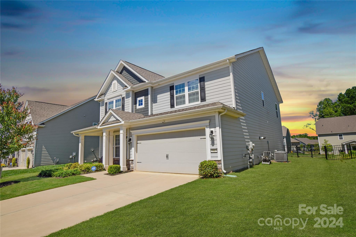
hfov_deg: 85.4
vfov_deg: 63.2
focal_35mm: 20
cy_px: 118
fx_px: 193
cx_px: 178
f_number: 13
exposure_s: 1/200
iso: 100
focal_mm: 13
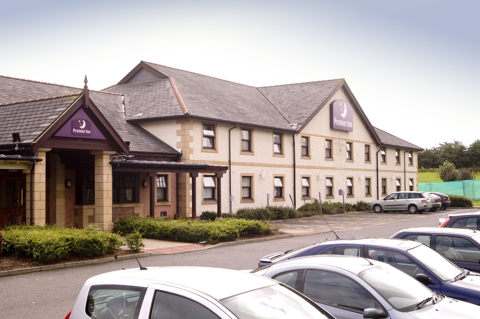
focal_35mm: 48
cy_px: 160
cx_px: 240
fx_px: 639
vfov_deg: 28.0
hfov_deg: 41.1
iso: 200
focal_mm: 32
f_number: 11
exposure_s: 1/125
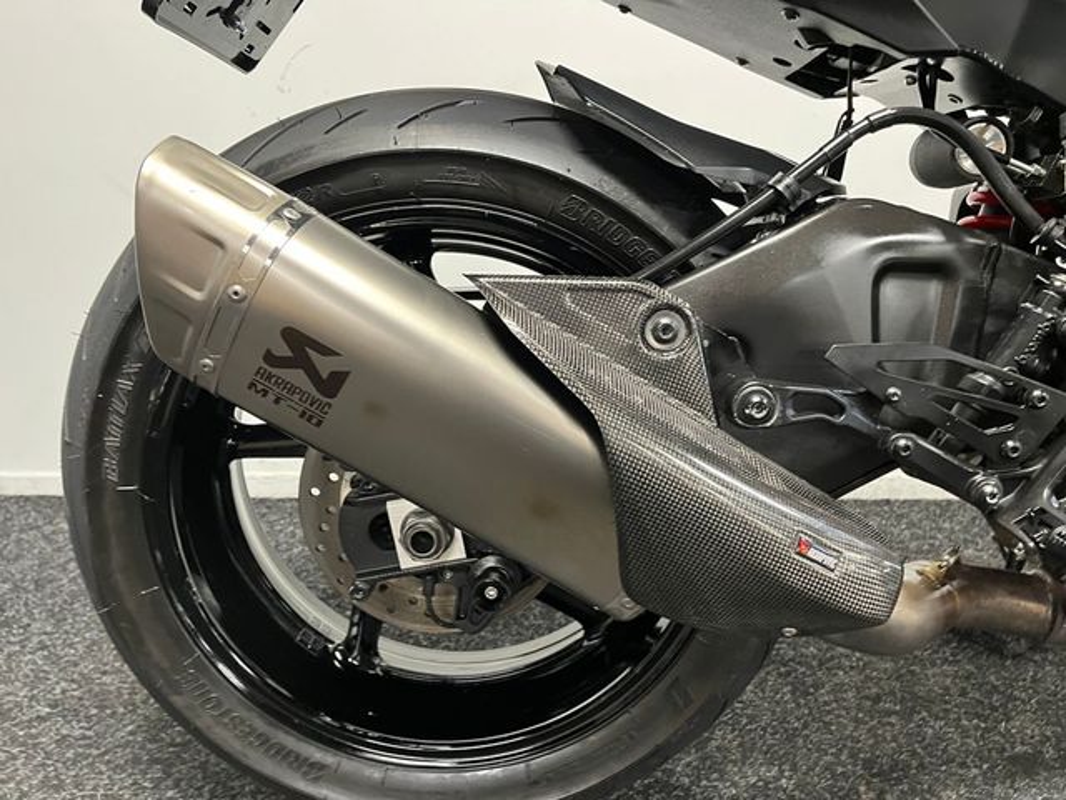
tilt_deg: -14.9
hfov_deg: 67.3
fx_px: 801
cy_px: 400
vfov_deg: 53.1
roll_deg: +0.9
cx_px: 533
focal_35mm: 26
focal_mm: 5.1
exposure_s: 1/33
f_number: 1.6
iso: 500
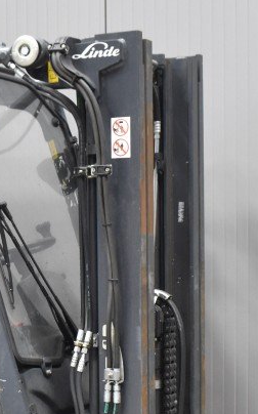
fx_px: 1177
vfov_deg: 19.7
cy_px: 327
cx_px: 13
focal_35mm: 105
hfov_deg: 12.4
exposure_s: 1/30
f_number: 4.5
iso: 1600
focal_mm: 23
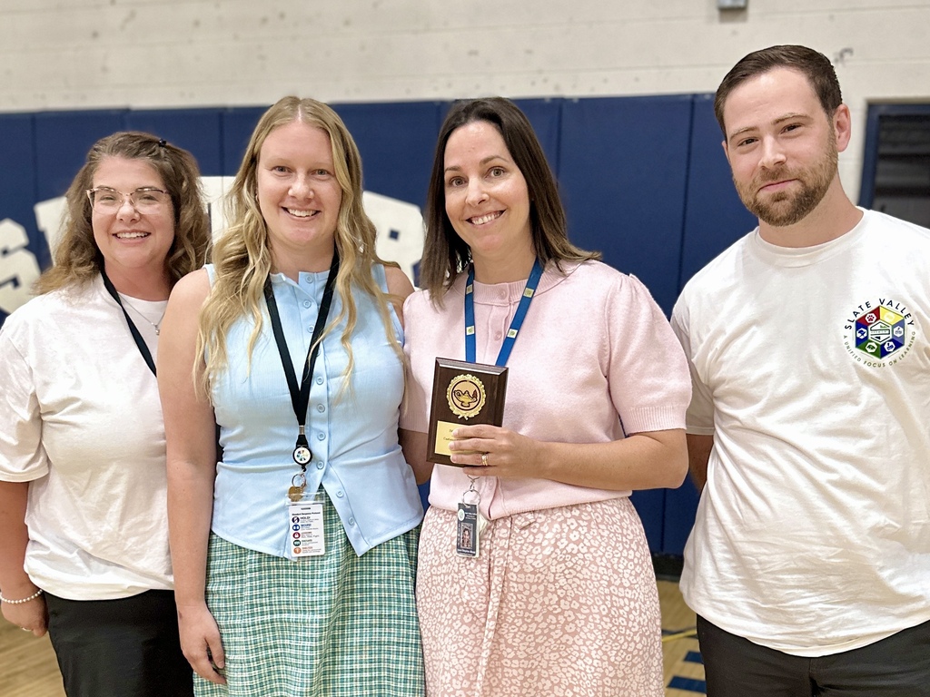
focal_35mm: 24
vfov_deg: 56.8
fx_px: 645
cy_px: 348
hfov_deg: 71.6
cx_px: 465
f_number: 1.78
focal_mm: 6.86
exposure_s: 1/60
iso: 320
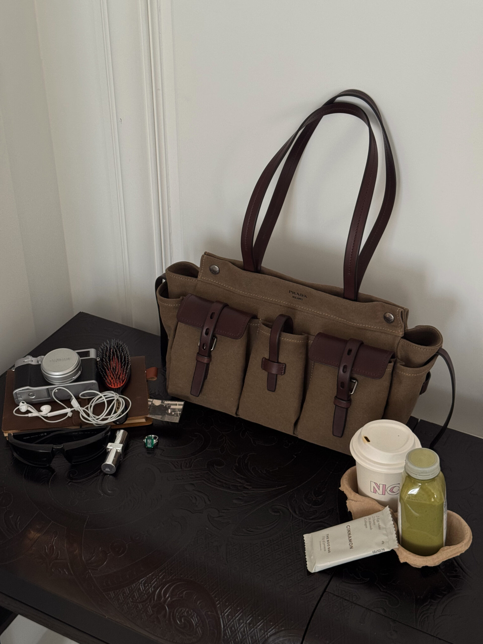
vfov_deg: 39.7
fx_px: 893
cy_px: 322
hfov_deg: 30.3
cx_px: 242
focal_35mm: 48
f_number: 1.78
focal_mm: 6.76
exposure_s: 1/93
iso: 100
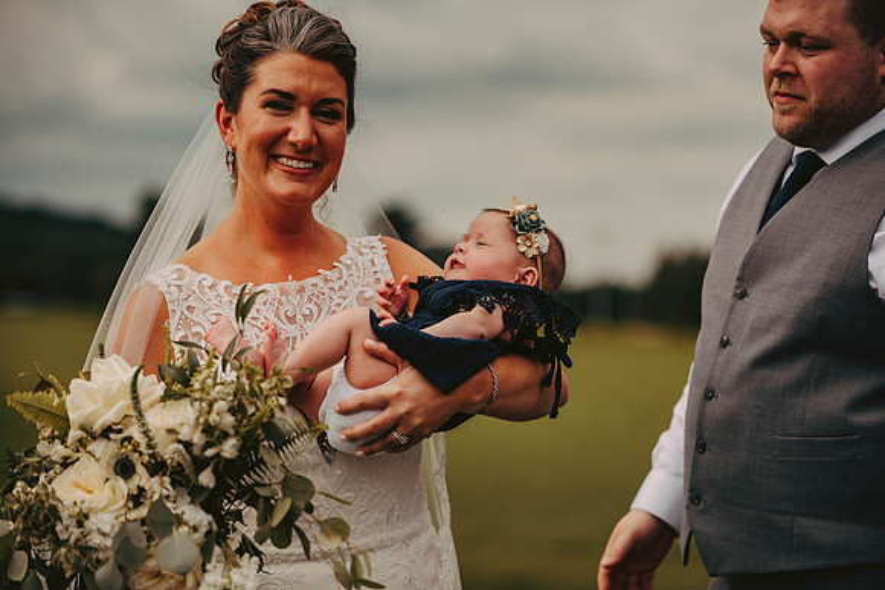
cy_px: 295
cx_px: 442
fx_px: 2852
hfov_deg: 17.6
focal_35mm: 116
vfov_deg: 11.8
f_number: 2.8
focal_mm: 116
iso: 200
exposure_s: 1/2500
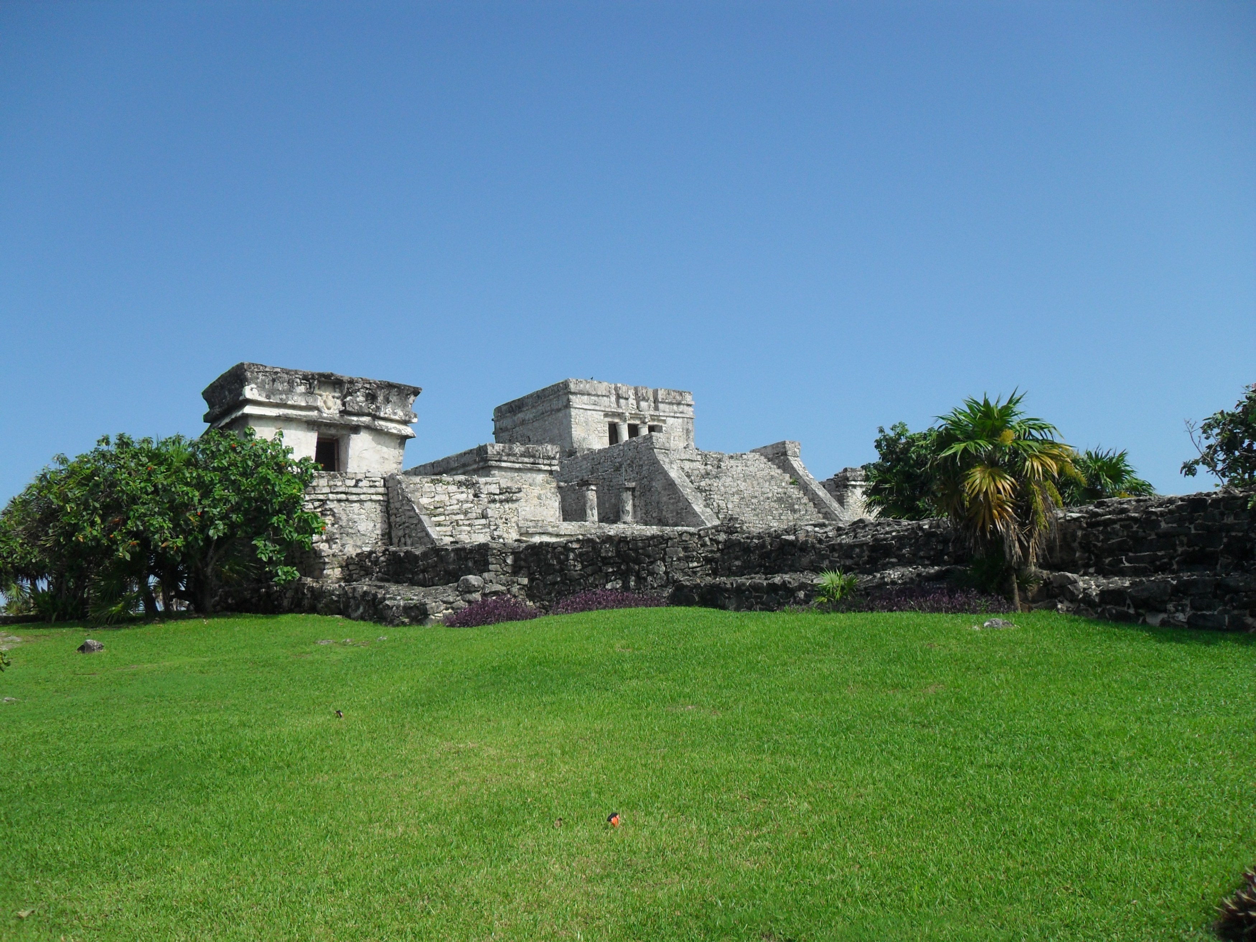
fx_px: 1270
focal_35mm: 35
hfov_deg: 52.6
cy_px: 471
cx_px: 628
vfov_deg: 40.7
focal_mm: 6.2
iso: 100
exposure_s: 1/180
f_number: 8.9
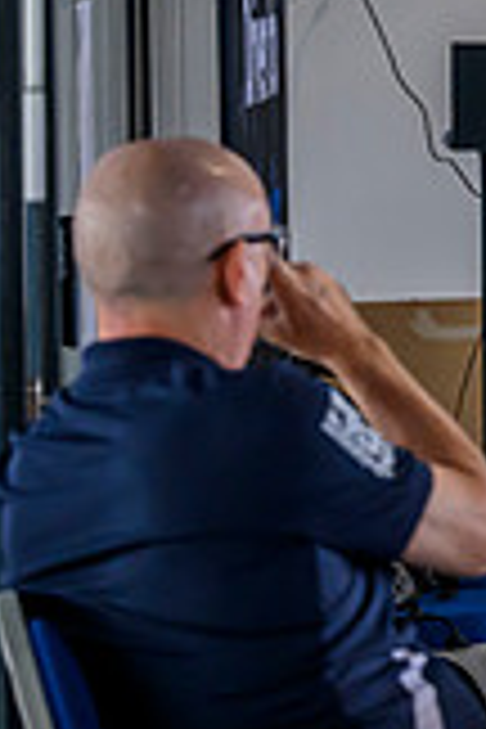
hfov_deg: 4.8
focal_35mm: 279
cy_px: 52
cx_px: 1188
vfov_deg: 7.4
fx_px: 5649
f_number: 3.2
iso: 2000
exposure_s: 1/800
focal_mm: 78
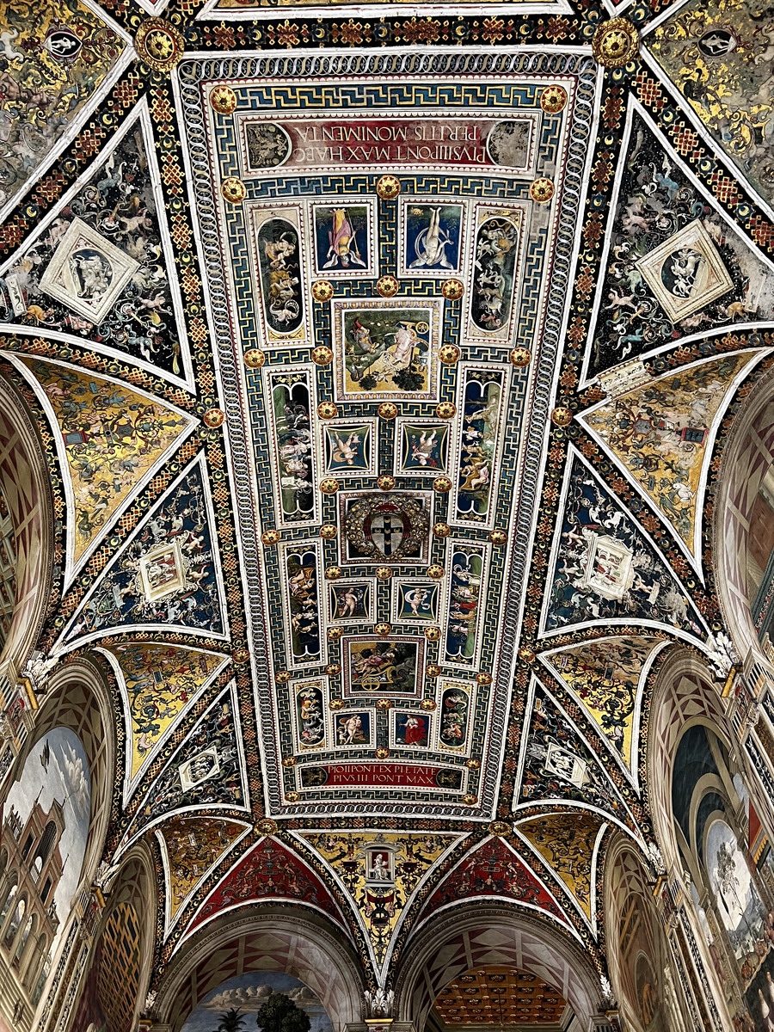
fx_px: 775
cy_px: 516
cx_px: 387
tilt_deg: +56.4
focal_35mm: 26
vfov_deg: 67.3
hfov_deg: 53.1
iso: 250
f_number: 1.5
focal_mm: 5.7
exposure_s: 1/50
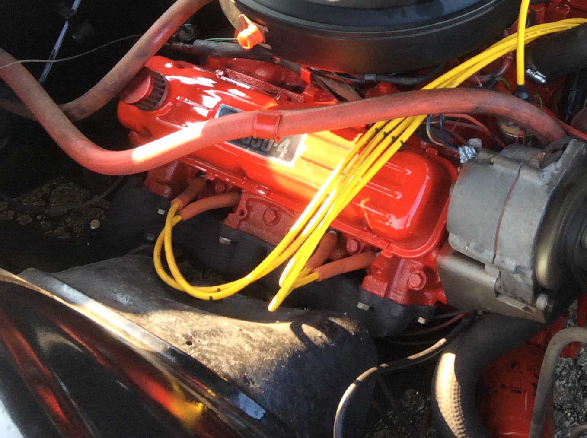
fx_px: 1067
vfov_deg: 22.7
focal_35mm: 63
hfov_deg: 30.3
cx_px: 440
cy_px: 48
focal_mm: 3.3
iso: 32
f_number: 2.4
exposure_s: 1/60
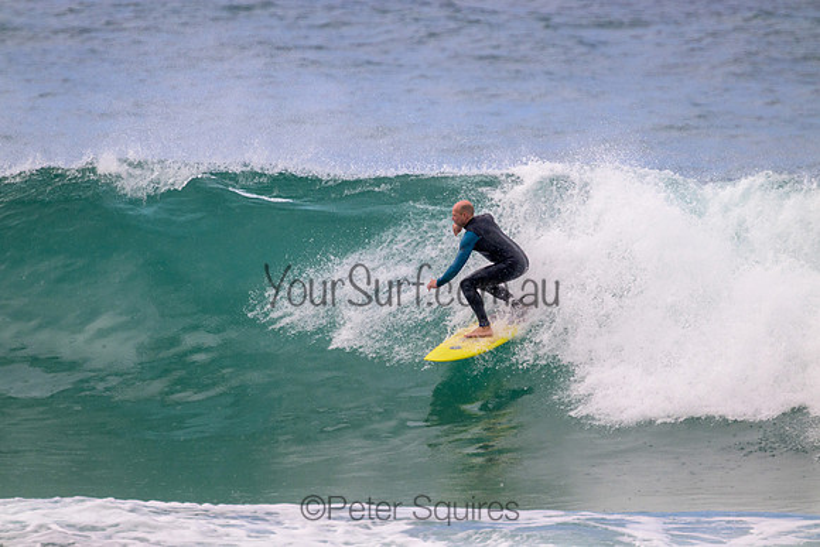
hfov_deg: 2.6
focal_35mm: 800
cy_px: 274
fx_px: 18226
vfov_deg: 1.7
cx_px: 410
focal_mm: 800
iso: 1100
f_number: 11
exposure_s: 1/2000
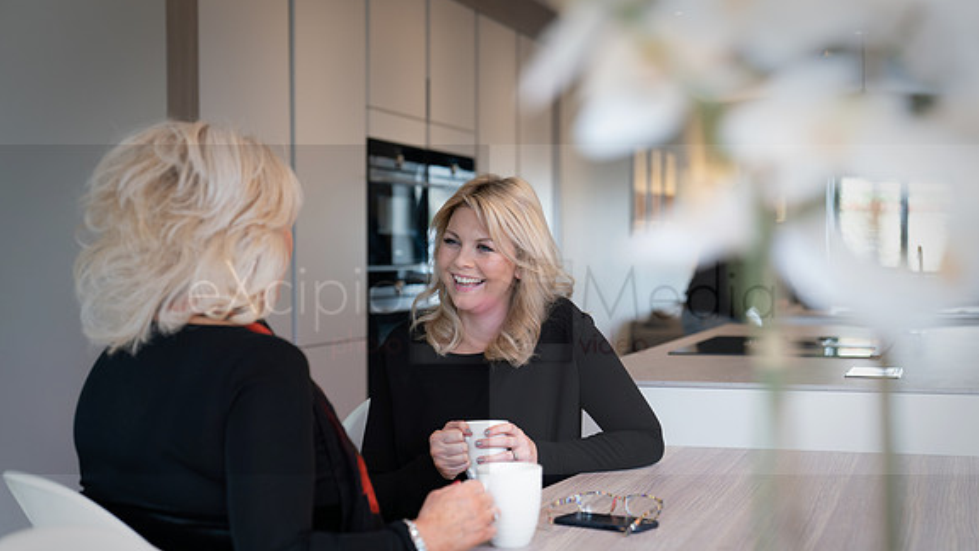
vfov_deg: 20.7
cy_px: 309
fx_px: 1506
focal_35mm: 58
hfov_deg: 36.0
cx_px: 491
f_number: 2.8
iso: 320
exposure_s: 1/80
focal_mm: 55
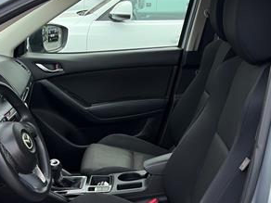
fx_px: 446
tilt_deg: -19.3
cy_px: 136
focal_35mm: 57
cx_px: 137
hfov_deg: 33.8
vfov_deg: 25.5
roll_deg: -1.1
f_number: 1.6
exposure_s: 1/1048
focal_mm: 5.96
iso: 64
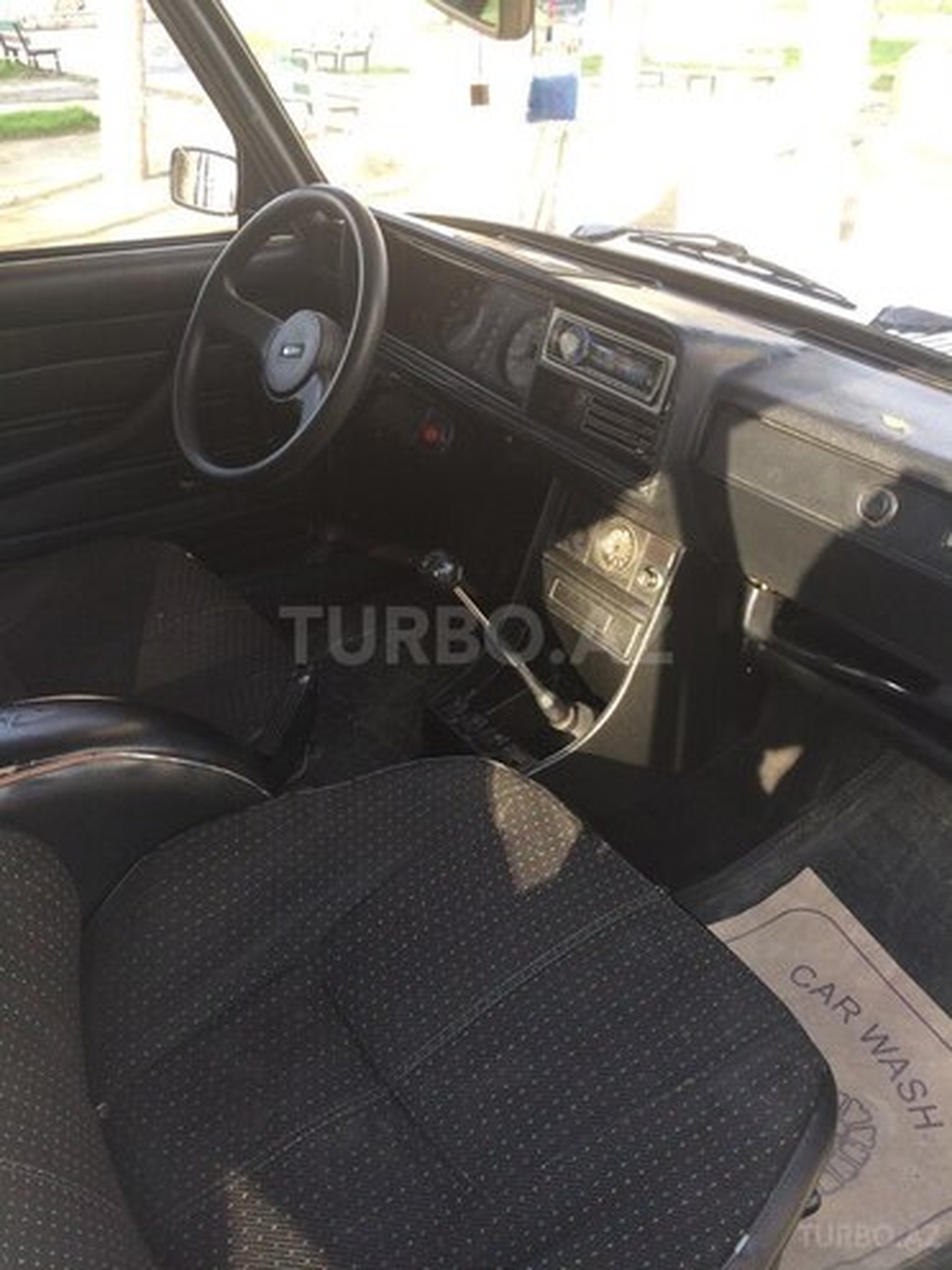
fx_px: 1063
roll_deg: +0.1
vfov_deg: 61.7
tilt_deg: -33.8
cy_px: 635
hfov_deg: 48.2
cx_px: 476
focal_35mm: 29
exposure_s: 1/50
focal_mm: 4.15
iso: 40
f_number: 2.2
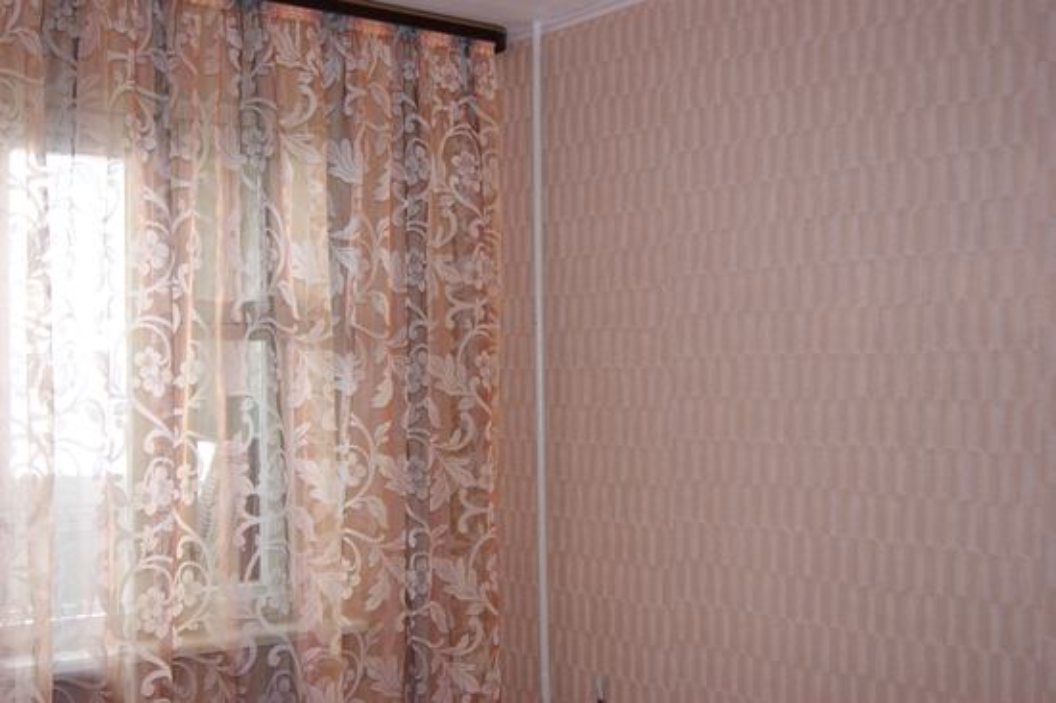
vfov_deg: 29.8
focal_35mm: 45
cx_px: 528
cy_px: 352
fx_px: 1319
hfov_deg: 43.6
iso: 400
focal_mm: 30
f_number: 4.5
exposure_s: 1/60
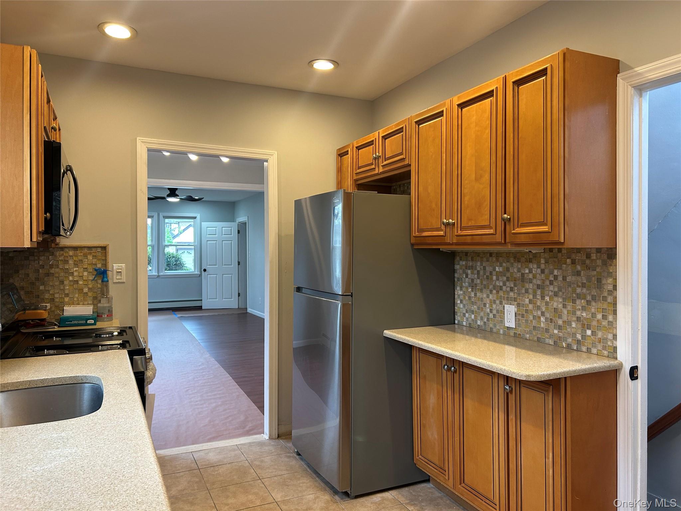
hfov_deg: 67.3
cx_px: 340
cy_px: 256
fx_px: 511
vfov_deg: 53.1
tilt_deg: -0.7
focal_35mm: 26
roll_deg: -0.3
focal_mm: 5.7
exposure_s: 1/120
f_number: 1.5
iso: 125
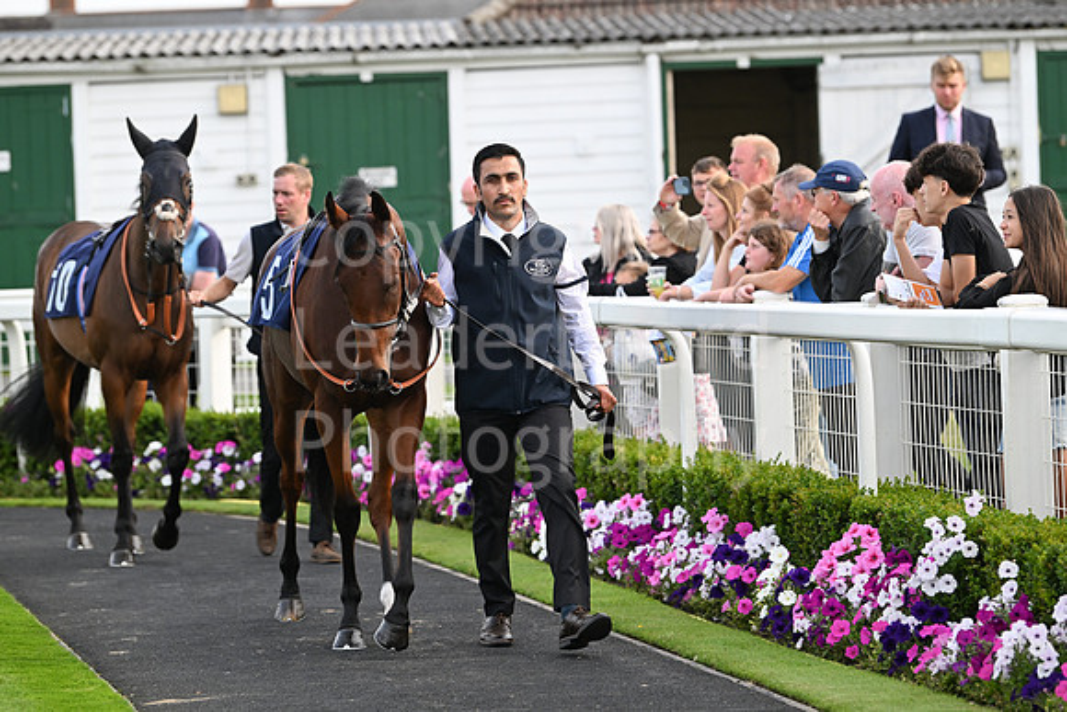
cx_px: 534
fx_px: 4891
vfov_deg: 8.3
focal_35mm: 165
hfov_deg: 12.4
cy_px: 356
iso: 1000
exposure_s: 1/1600
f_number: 4.5
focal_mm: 165
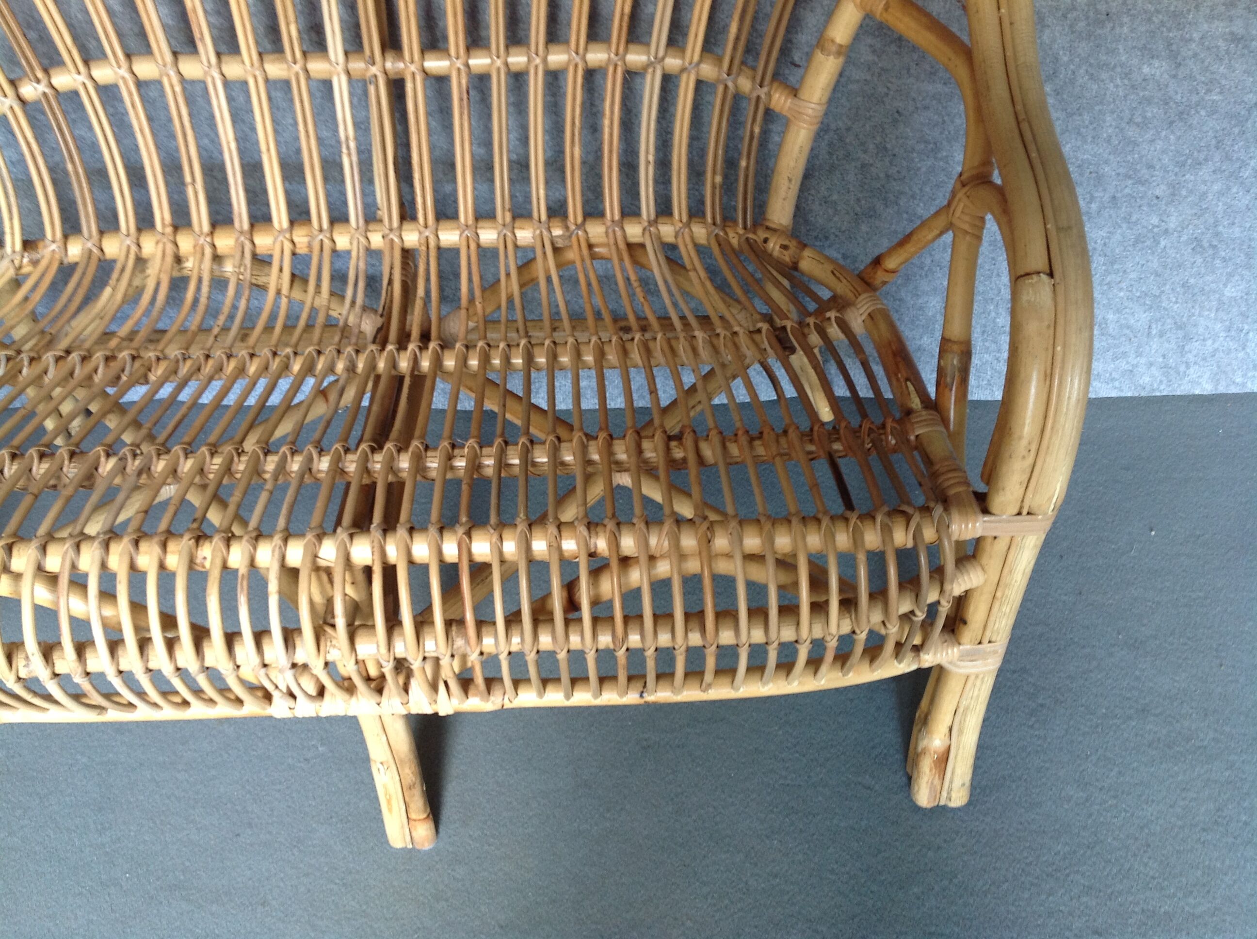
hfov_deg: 52.7
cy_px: 470
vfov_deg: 40.6
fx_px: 1269
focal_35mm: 35
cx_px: 628
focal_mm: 4.28
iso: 100
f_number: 2.4
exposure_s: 1/15
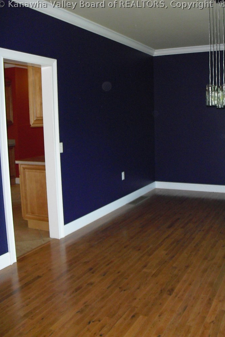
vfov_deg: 50.7
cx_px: 124
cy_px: 168
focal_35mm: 38
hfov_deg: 35.0
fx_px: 356
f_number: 3.1
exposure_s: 1/60
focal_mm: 6.3
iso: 400
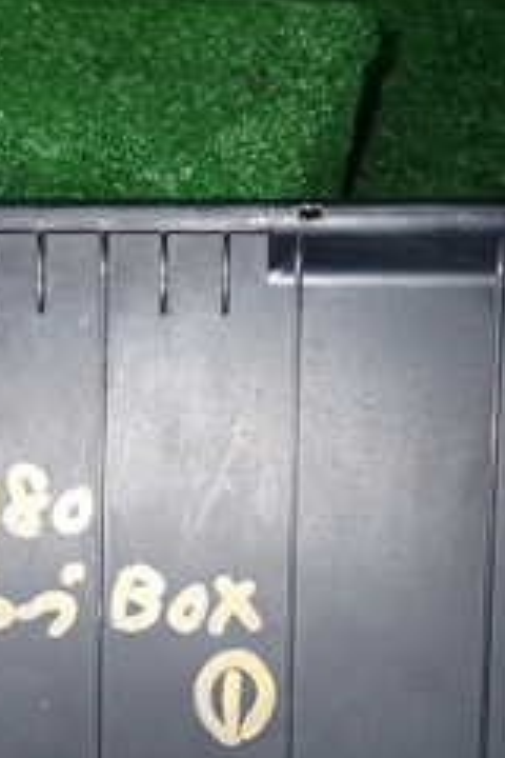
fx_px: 1368
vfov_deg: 30.3
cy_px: 594
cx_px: 167
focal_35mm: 65
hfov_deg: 20.8
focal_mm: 4.5
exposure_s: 1/30
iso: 250
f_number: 5.6
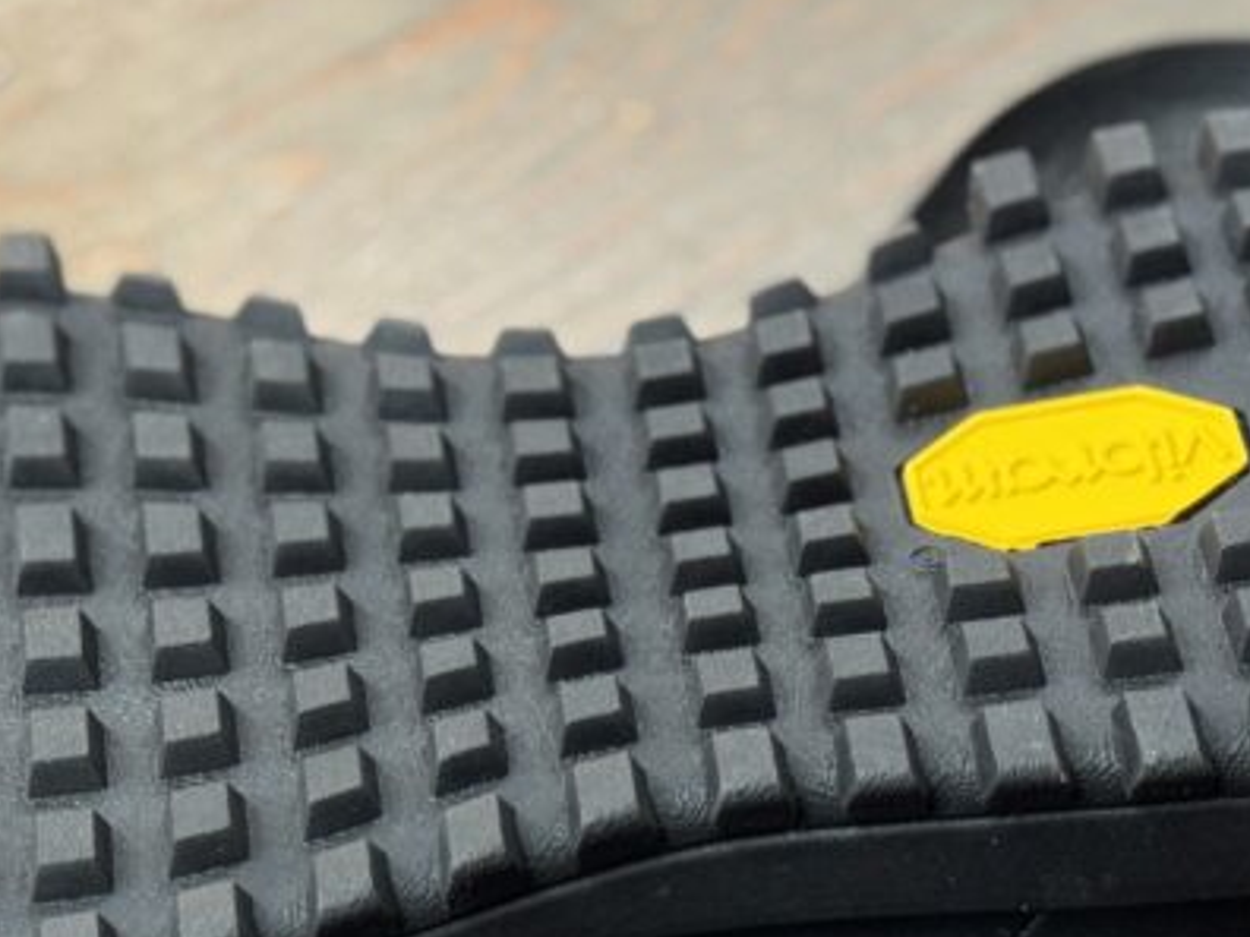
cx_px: 480
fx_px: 4478
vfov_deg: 11.8
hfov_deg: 15.9
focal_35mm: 124
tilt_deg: -46.4
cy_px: 1028
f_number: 1.78
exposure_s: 1/60
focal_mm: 6.76
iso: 250
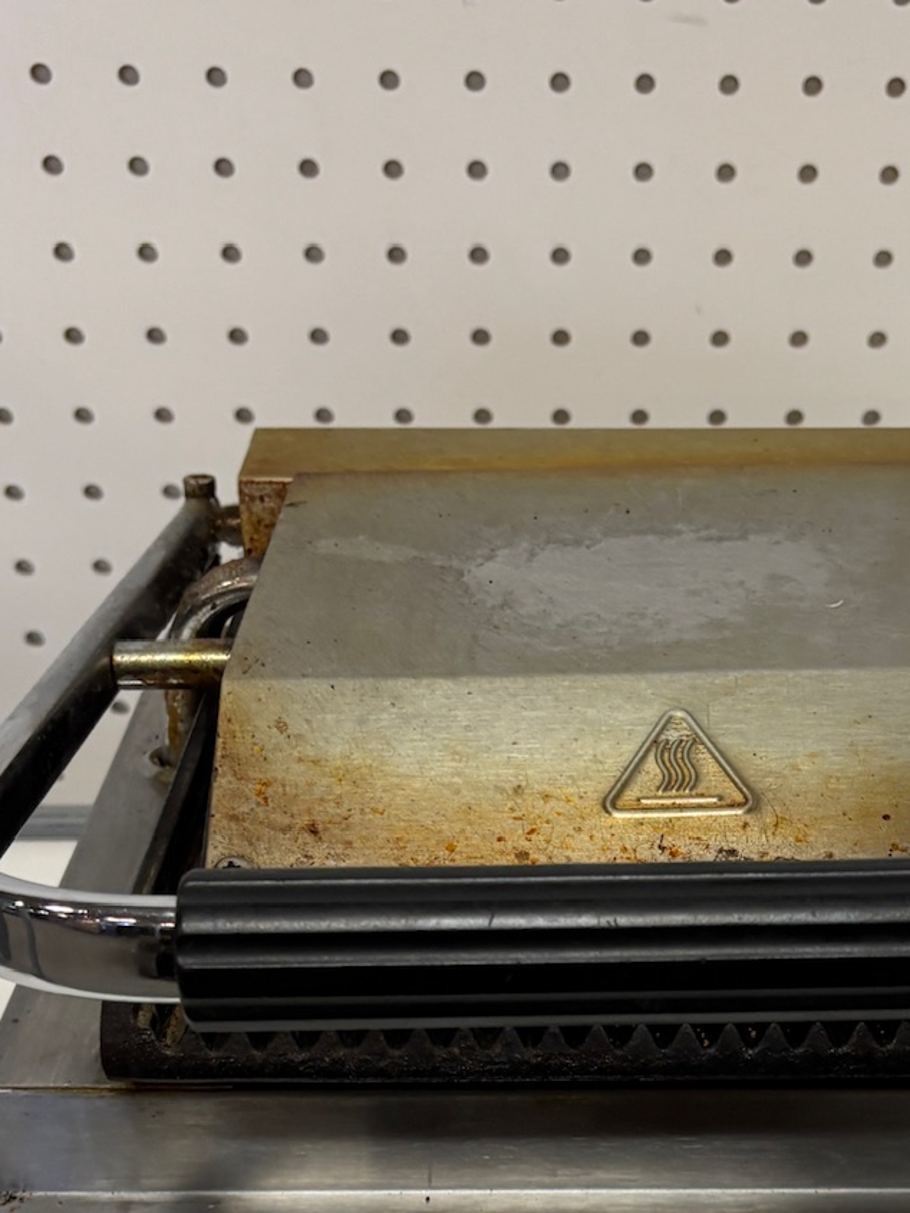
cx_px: 680
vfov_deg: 29.6
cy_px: 1062
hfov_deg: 23.1
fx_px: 2208
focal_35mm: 63
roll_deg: -1.7
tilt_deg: -35.7
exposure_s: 1/100
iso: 125
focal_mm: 5.96
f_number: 1.6
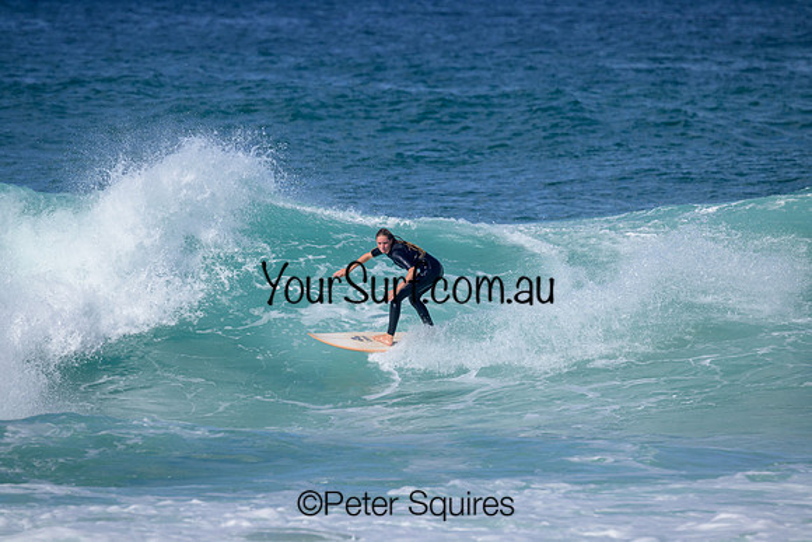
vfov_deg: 2.4
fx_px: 13085
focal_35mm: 580
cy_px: 271
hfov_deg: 3.6
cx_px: 406
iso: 560
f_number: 11
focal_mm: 580
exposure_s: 1/2000
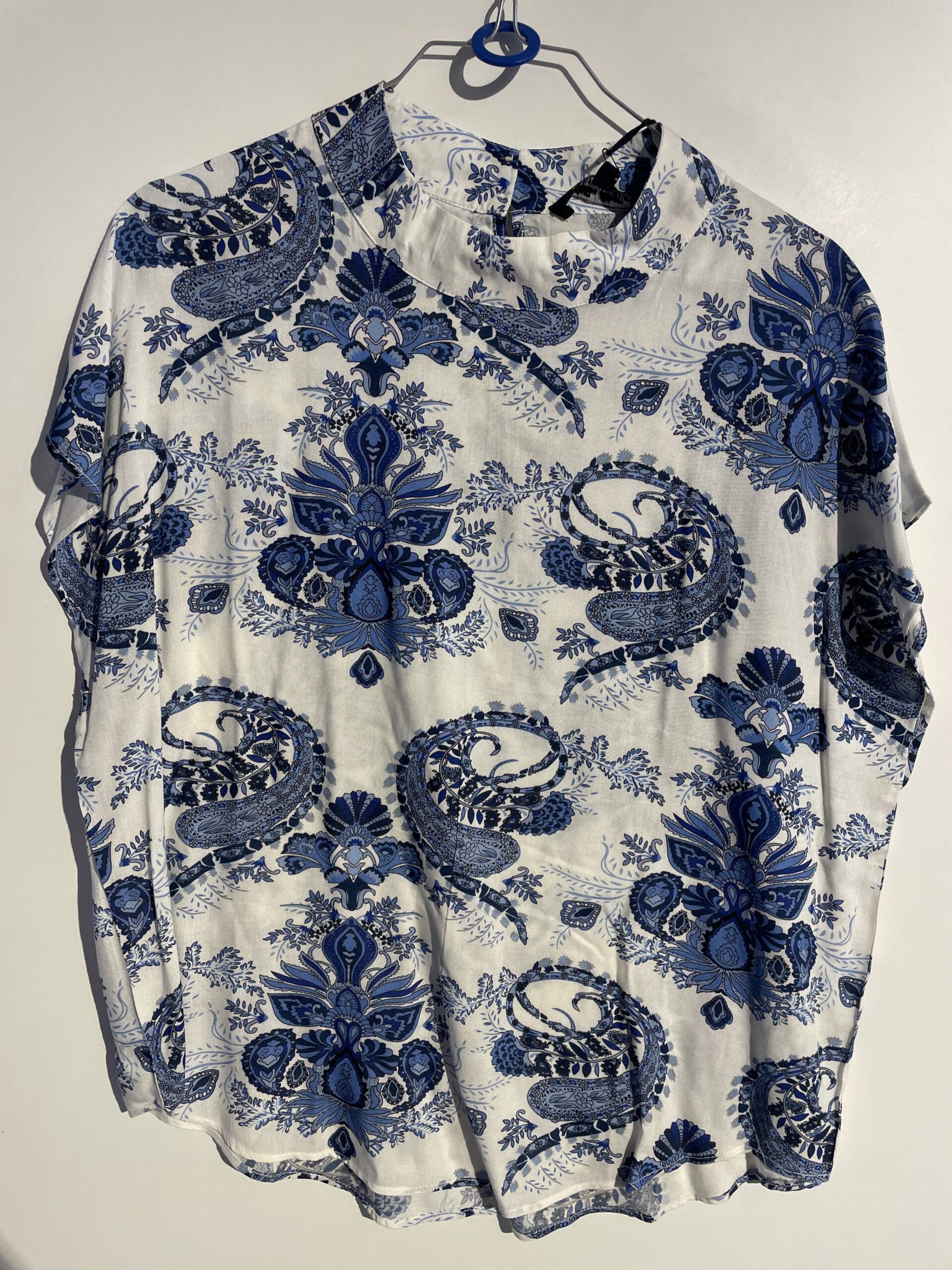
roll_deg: -0.9
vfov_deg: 67.3
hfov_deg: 53.1
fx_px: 953
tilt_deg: -15.4
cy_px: 635
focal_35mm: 26
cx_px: 476
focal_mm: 4.2
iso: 80
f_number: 1.6
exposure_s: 1/100
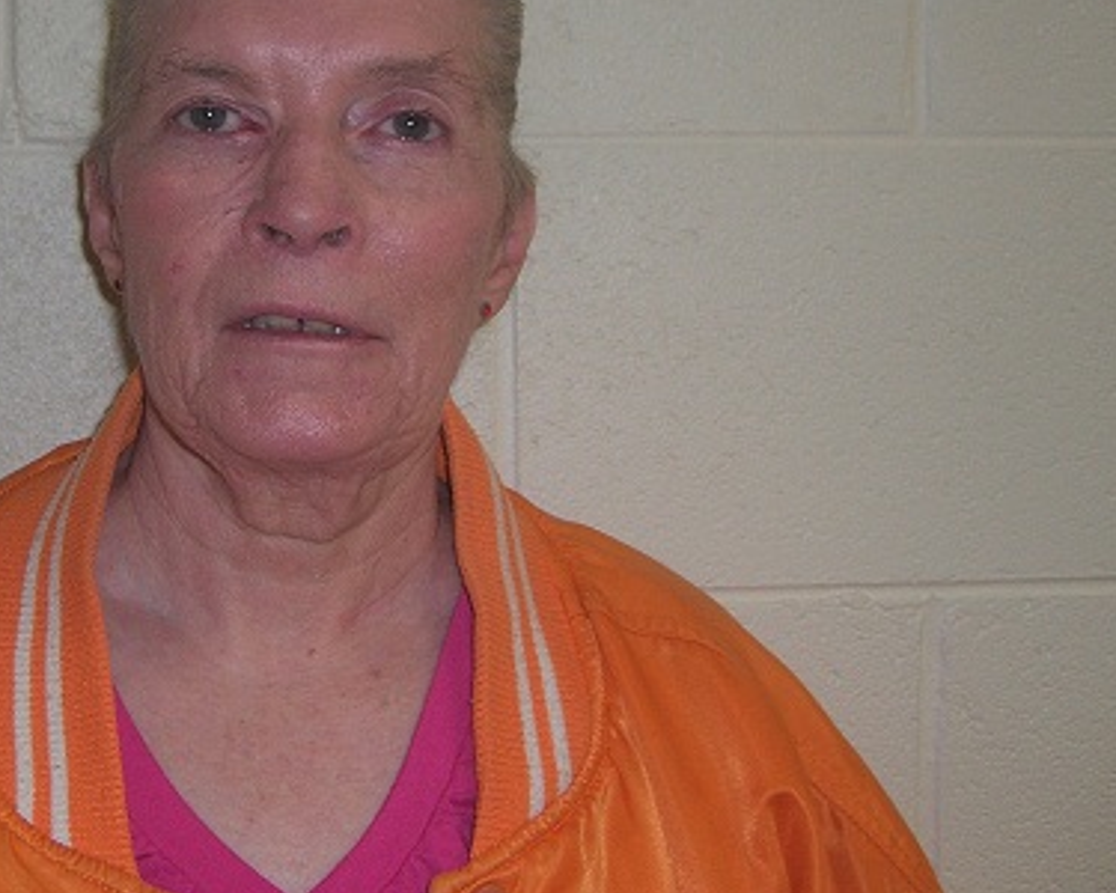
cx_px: 289
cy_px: 351
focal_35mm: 57
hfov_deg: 32.4
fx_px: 1883
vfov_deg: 26.6
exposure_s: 1/60
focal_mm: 7.9
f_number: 2.8
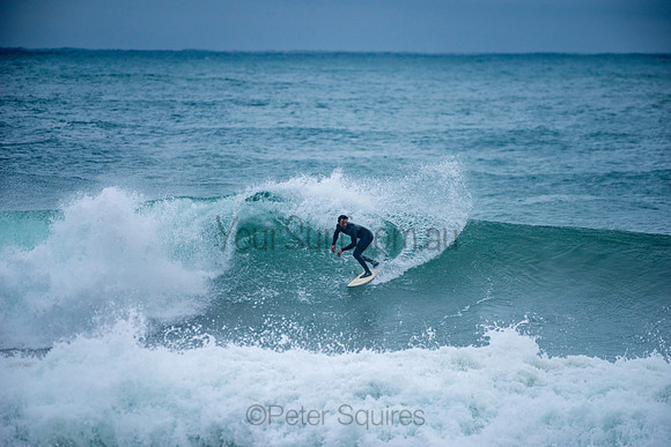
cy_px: 224
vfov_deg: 2.8
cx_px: 336
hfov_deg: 4.1
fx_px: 9321
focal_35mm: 500
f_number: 5.6
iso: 400
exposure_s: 1/1250
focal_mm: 500
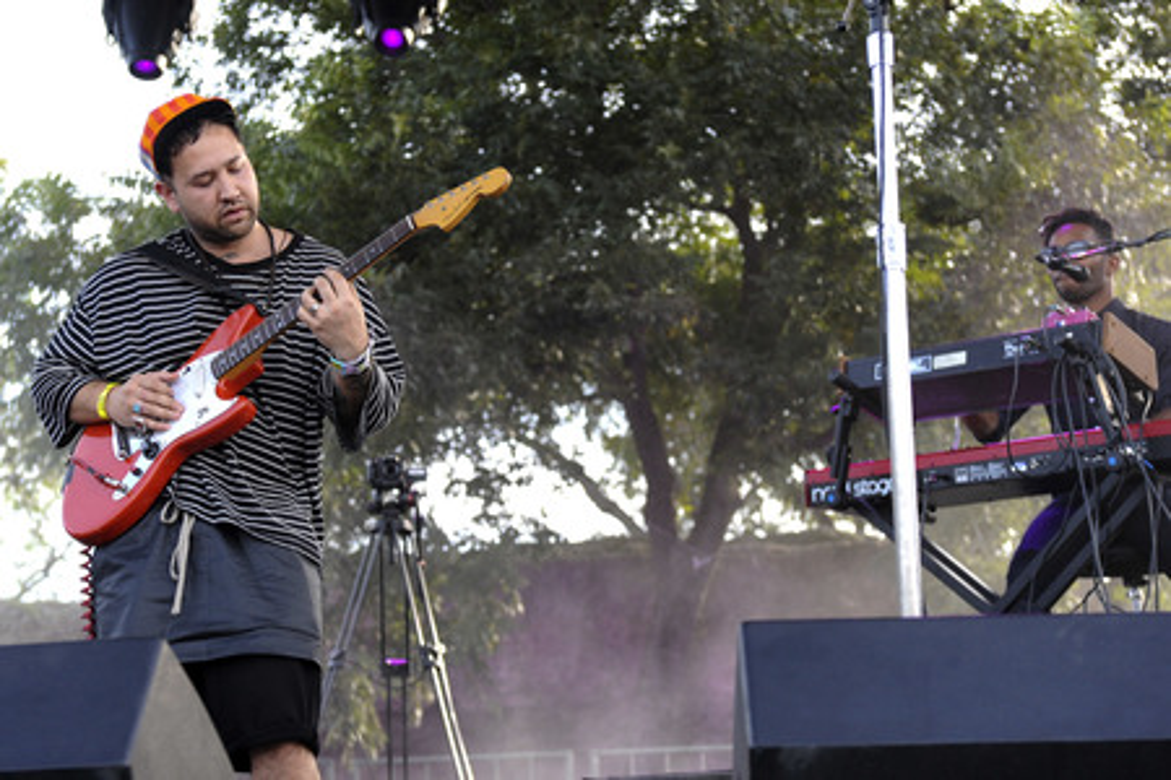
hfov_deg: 31.0
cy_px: 390
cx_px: 586
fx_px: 2114
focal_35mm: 65
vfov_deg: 20.9
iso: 1000
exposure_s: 1/640
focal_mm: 65
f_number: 4
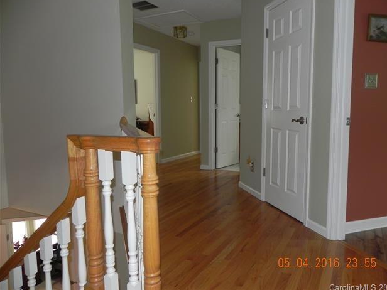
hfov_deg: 65.3
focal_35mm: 27
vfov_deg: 51.4
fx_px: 302
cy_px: 143
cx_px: 200
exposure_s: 1/30
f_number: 2.8
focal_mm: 4.6
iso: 200
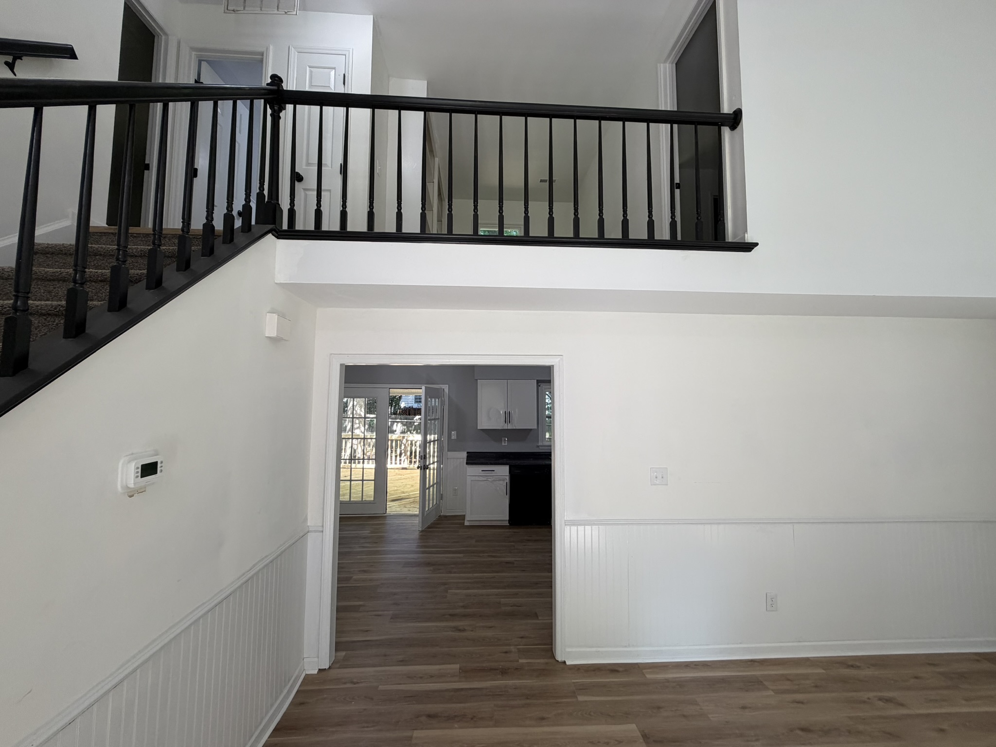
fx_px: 403
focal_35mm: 14
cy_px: 374
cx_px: 498
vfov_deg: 85.7
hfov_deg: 102.1
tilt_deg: +4.4
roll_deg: -0.7
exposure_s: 1/120
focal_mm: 2.22
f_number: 2.2
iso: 160
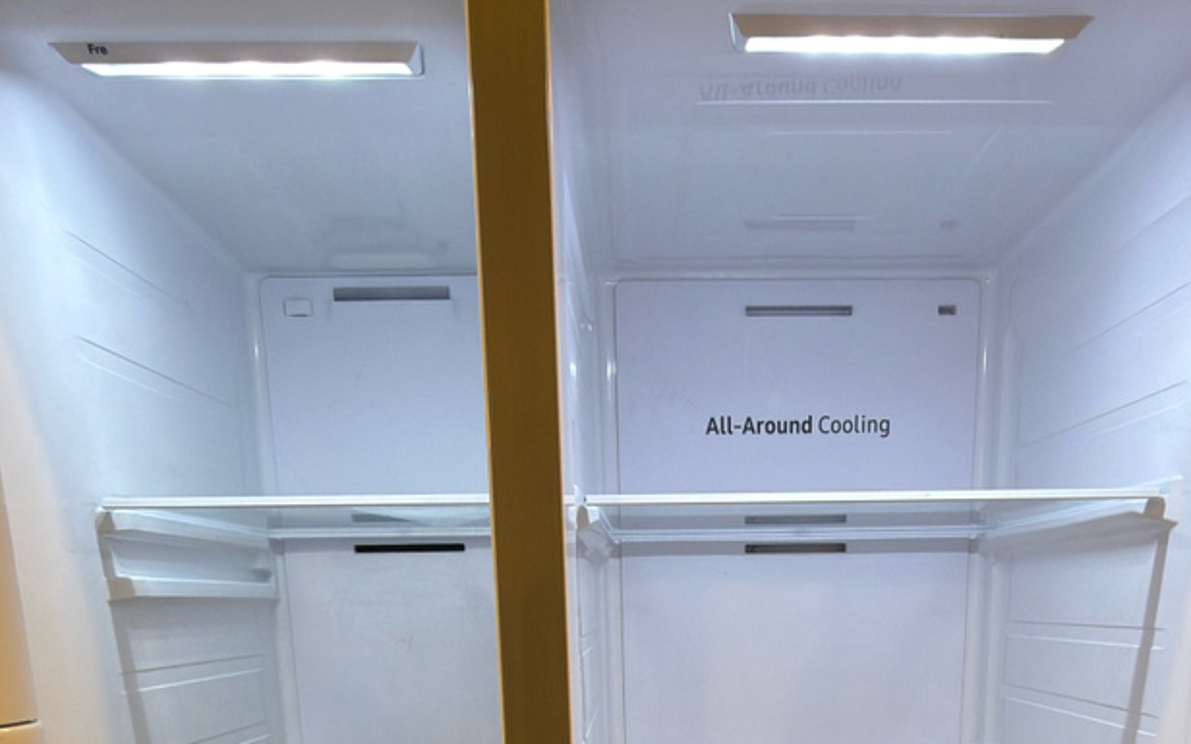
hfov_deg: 52.6
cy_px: 902
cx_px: 681
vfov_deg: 29.4
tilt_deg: -12.2
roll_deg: -0.4
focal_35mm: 37
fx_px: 1201
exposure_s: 1/40
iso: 50
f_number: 2.2
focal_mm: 2.22
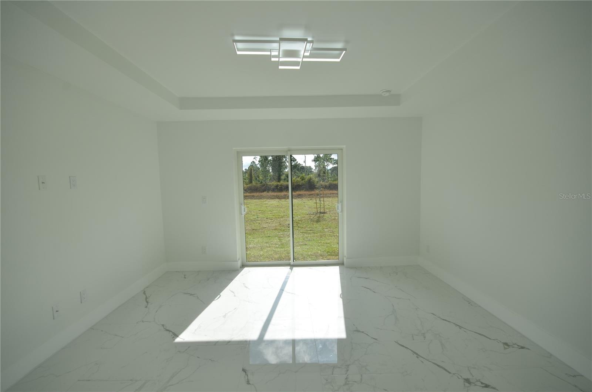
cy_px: 196
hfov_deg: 100.5
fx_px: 246
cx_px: 296
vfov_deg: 77.0
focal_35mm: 15
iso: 200
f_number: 8
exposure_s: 1/250
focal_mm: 10
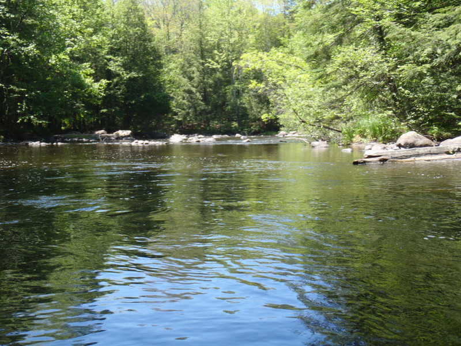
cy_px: 173
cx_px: 230
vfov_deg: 31.5
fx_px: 613
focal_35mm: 46
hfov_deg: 41.2
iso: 80
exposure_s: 1/80
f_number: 4.9
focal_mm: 8.25
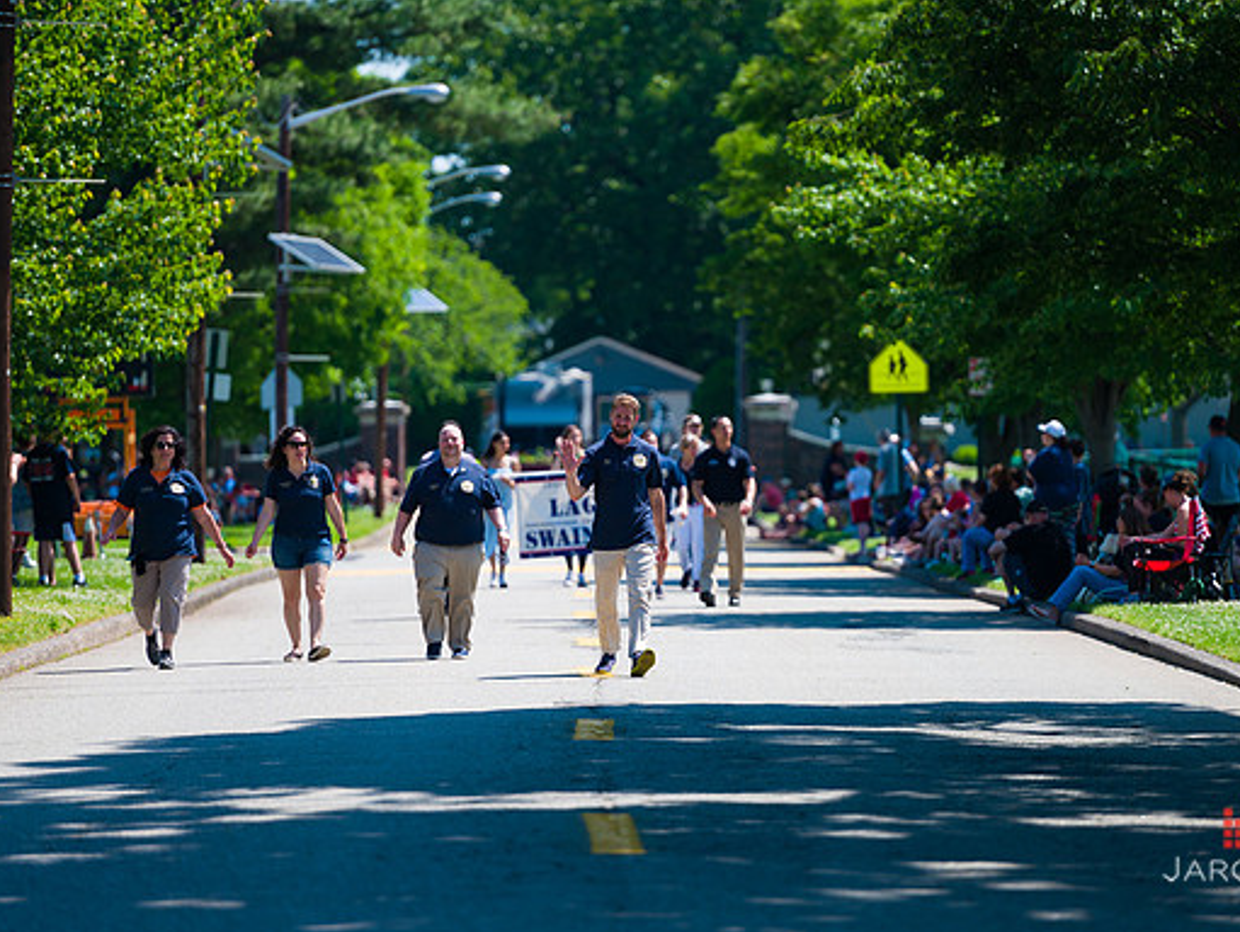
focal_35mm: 218
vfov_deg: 6.8
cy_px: 466
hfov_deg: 9.1
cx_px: 692
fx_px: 7815
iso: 200
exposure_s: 1/2000
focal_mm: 200
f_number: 3.2
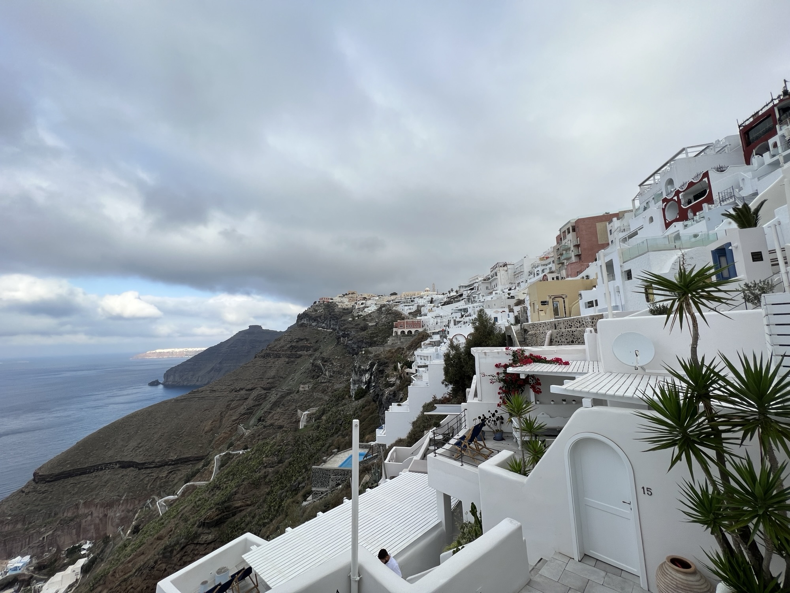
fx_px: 297
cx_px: 395
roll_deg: +2.1
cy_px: 296
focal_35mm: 13
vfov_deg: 89.9
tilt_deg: +6.9
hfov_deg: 106.2
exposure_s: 1/1024
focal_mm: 1.57
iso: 32
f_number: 1.8
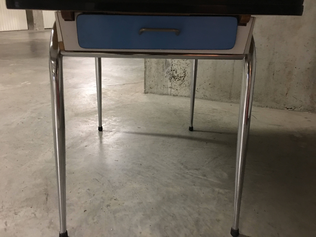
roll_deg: -1.2
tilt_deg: -20.6
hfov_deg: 61.7
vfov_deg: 48.2
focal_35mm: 29
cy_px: 118
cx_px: 158
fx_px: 265
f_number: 2.2
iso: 100
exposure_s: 1/4
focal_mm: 4.15
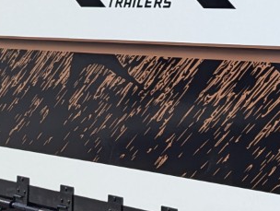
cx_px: 460
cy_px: -49
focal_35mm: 110
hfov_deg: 15.9
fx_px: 891
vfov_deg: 13.1
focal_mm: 6.81
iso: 49
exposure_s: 1/2571
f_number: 1.85
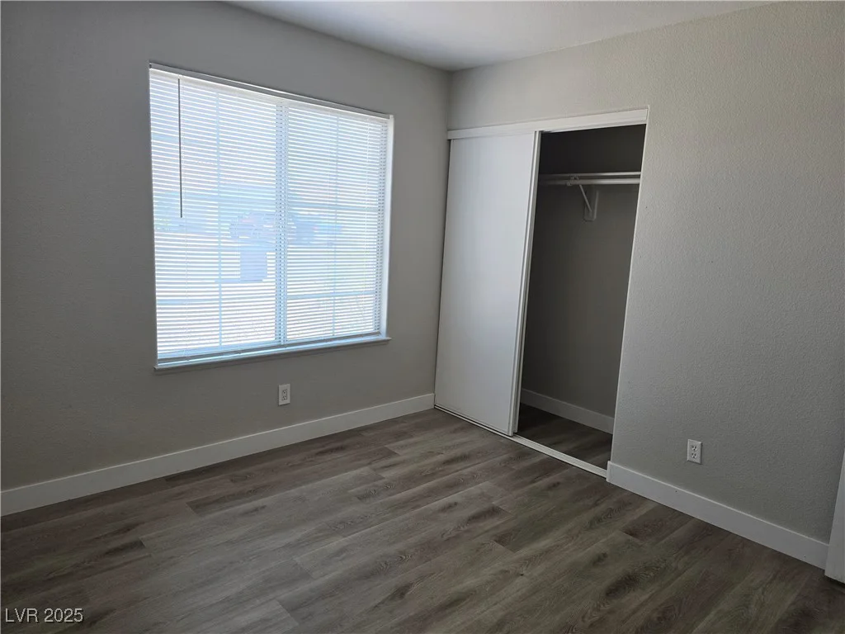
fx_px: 561
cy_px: 317
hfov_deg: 73.9
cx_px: 422
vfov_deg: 58.9
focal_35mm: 23
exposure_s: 1/359
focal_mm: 6.3
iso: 160
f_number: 1.7
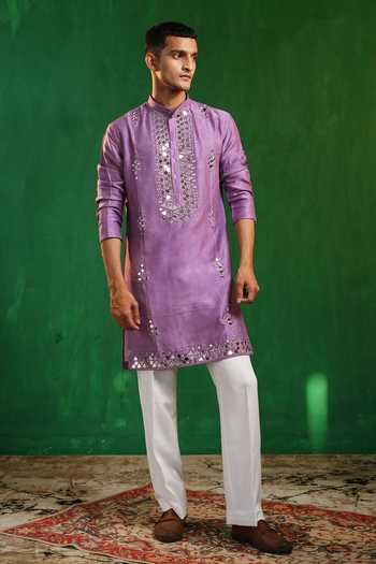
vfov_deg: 39.6
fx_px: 783
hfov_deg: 27.0
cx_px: 188
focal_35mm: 50
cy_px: 282
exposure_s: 1/100
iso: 200
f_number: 2.8
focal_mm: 50
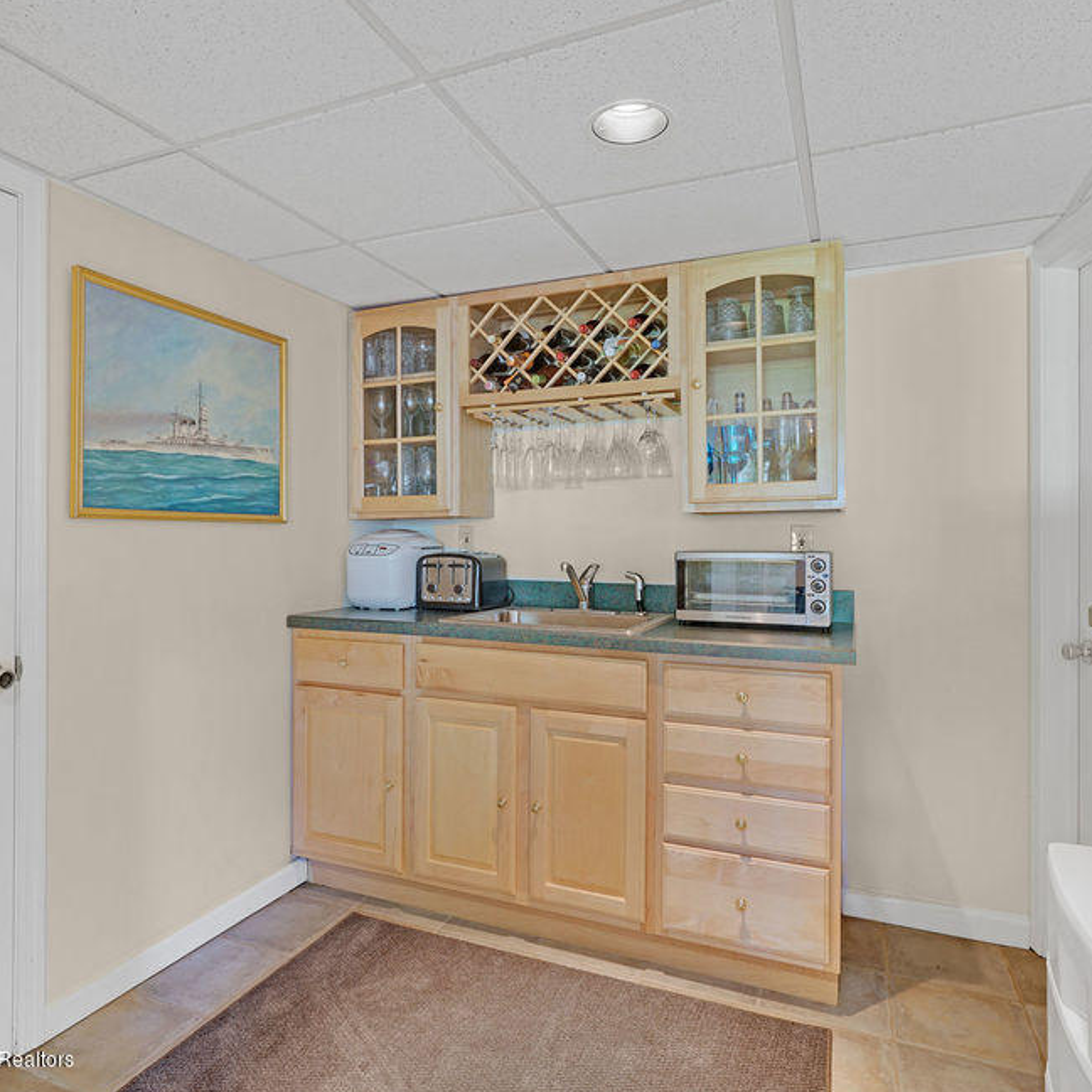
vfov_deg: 72.1
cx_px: 504
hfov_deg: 72.0
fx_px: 749
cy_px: 540
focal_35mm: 21
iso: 100
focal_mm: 16
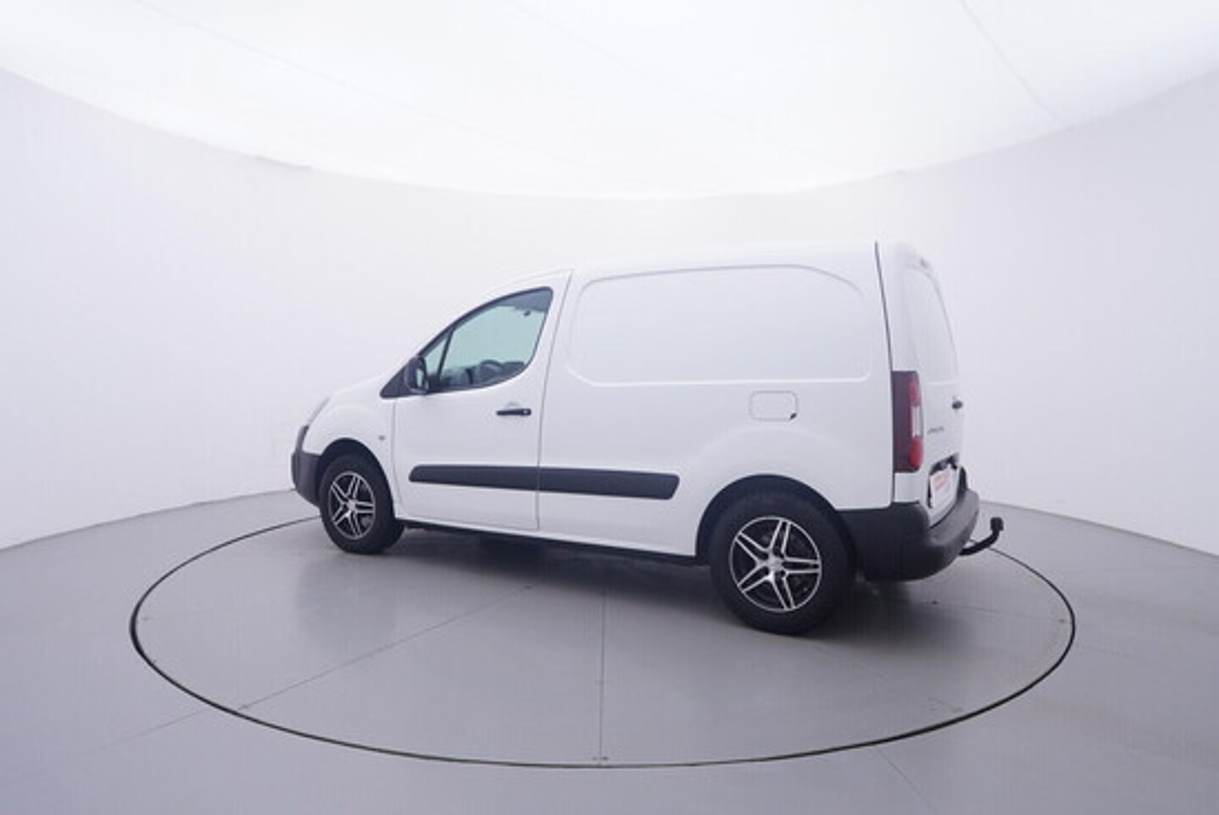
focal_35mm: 22
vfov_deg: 56.2
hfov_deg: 77.3
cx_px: 610
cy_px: 408
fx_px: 762
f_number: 5
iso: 200
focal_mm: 15
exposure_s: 1/80
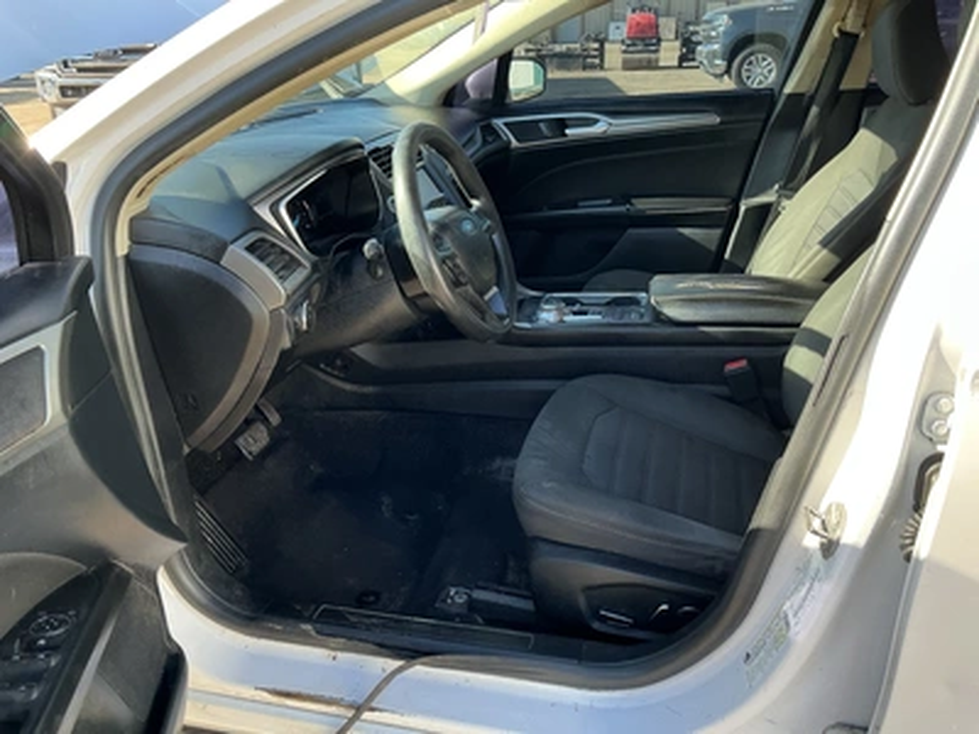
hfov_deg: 63.4
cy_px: 367
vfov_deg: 49.7
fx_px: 792
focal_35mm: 28
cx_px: 490
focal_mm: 3
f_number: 1.8
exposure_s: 1/142
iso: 25
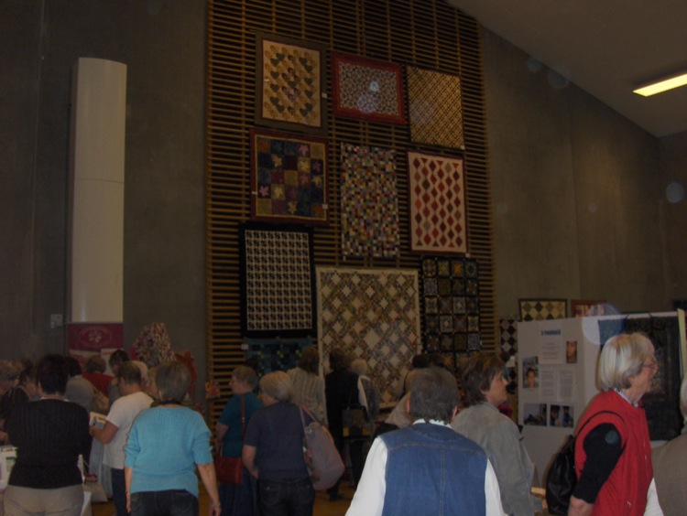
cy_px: 258
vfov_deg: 35.2
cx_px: 344
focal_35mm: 41
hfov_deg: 45.7
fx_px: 814
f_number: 3.5
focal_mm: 6.5
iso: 100
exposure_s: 1/60
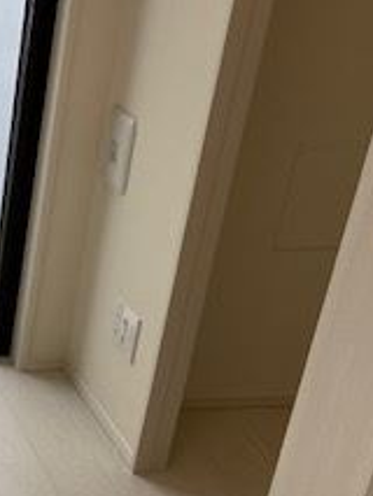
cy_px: 550
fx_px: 1120
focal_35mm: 78
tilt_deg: -34.9
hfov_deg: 16.8
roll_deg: -0.5
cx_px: -224
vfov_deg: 23.4
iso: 32
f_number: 1.8
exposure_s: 1/397
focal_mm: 4.25
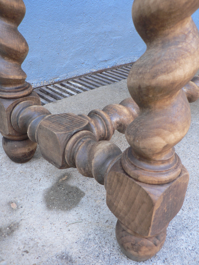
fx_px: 276
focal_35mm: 36
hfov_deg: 39.7
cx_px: 100
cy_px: 132
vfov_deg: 51.4
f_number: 2.8
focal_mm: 6
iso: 100
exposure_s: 1/30
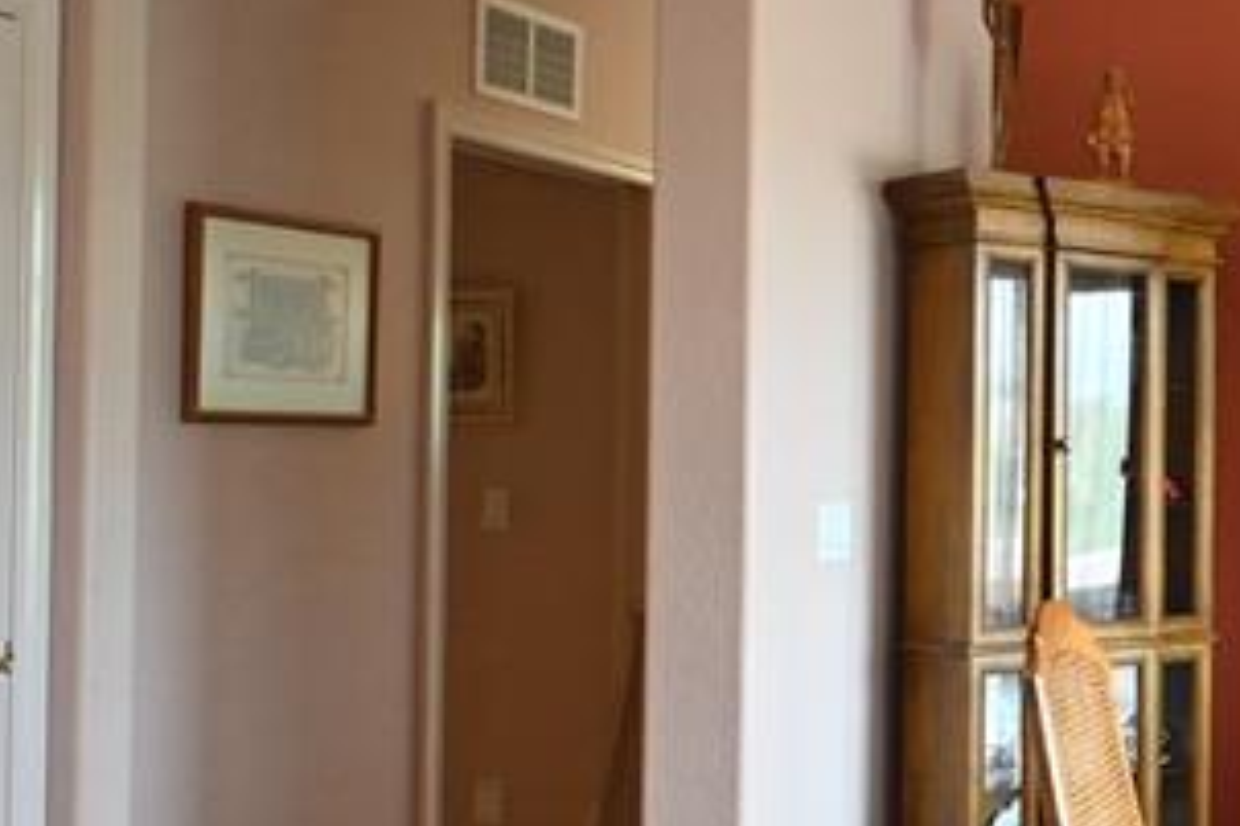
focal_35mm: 61
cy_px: 460
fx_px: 2100
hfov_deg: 25.7
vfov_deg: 22.2
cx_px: 1794
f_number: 3.5
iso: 800
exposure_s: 1/125
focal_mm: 12
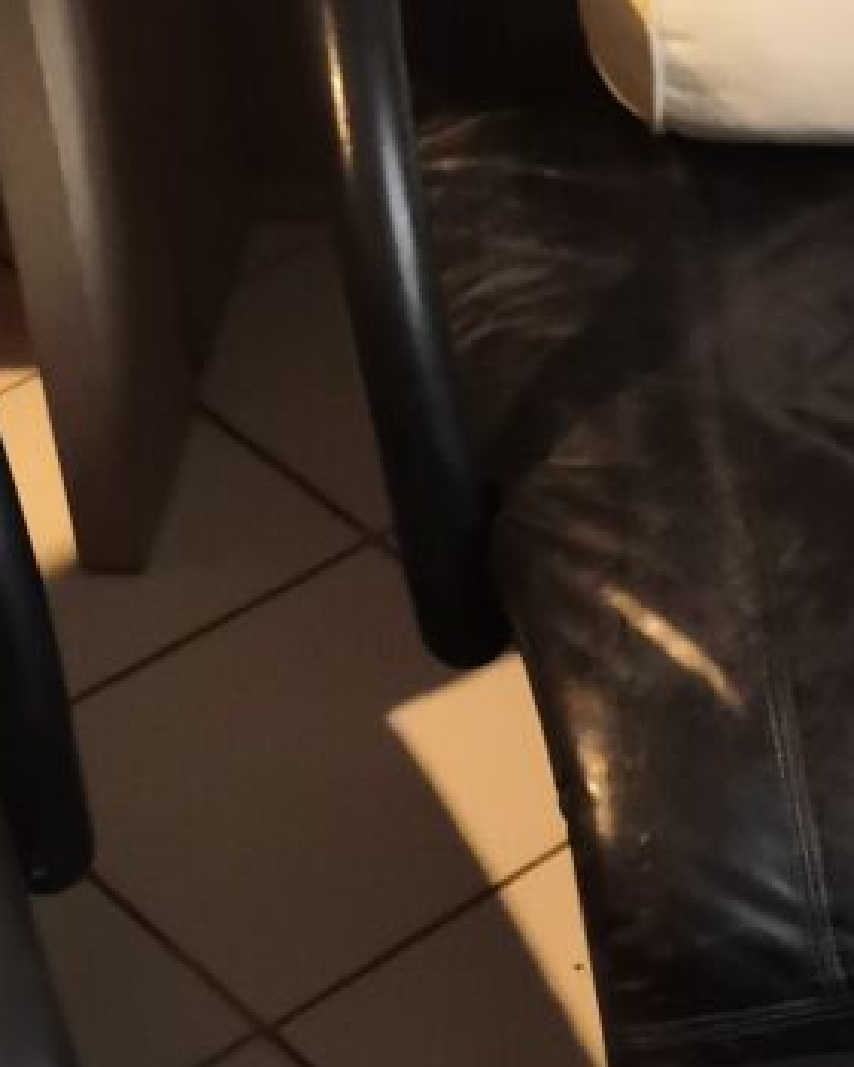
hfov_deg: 15.1
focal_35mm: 100
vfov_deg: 19.1
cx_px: 872
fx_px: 3158
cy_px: 737
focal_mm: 3.95
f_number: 1.8
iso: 800
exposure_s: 1/20
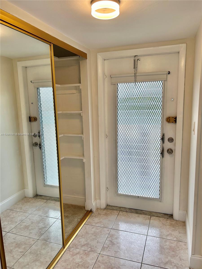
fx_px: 202
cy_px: 134
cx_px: 101
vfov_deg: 67.3
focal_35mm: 26
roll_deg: +1.4
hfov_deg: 53.1
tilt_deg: -8.3
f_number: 1.5
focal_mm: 5.7
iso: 40
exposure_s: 1/249
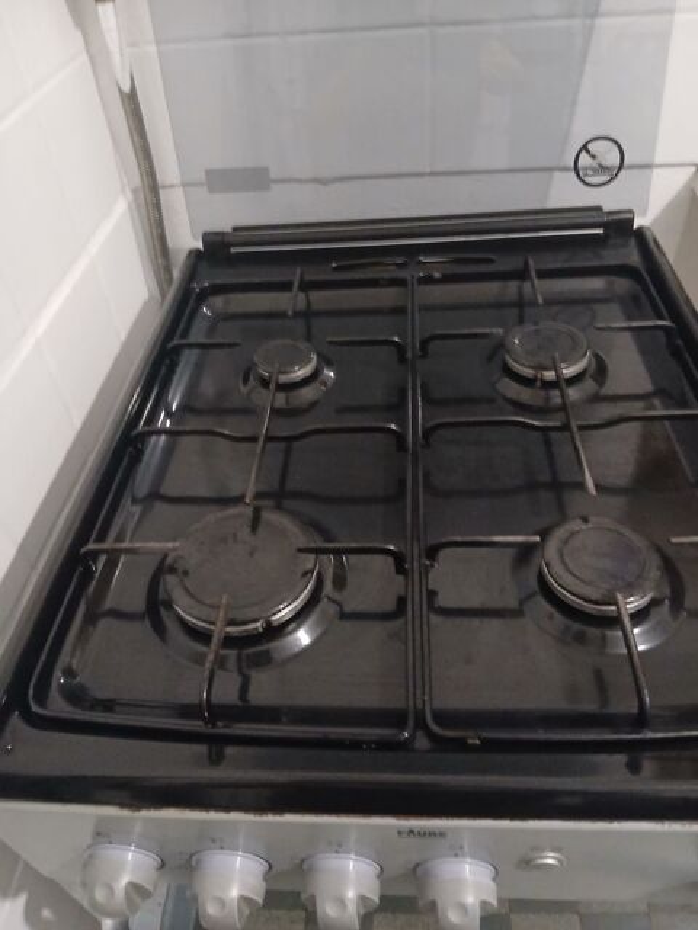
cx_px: 349
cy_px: 465
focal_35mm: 26
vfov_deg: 67.3
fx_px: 699
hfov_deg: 53.1
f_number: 1.8
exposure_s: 1/16.7
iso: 800
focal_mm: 3.98
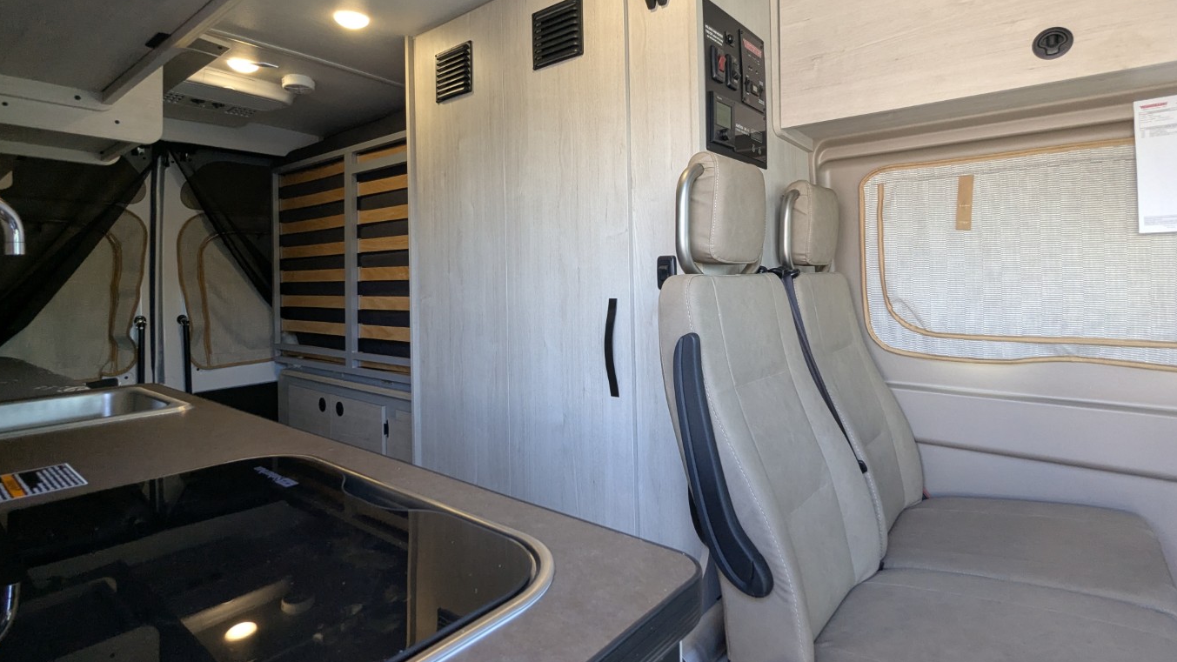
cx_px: 583
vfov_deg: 60.5
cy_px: 268
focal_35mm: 18
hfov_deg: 92.7
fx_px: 562
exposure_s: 1/183
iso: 265
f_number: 2.2
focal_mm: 2.35
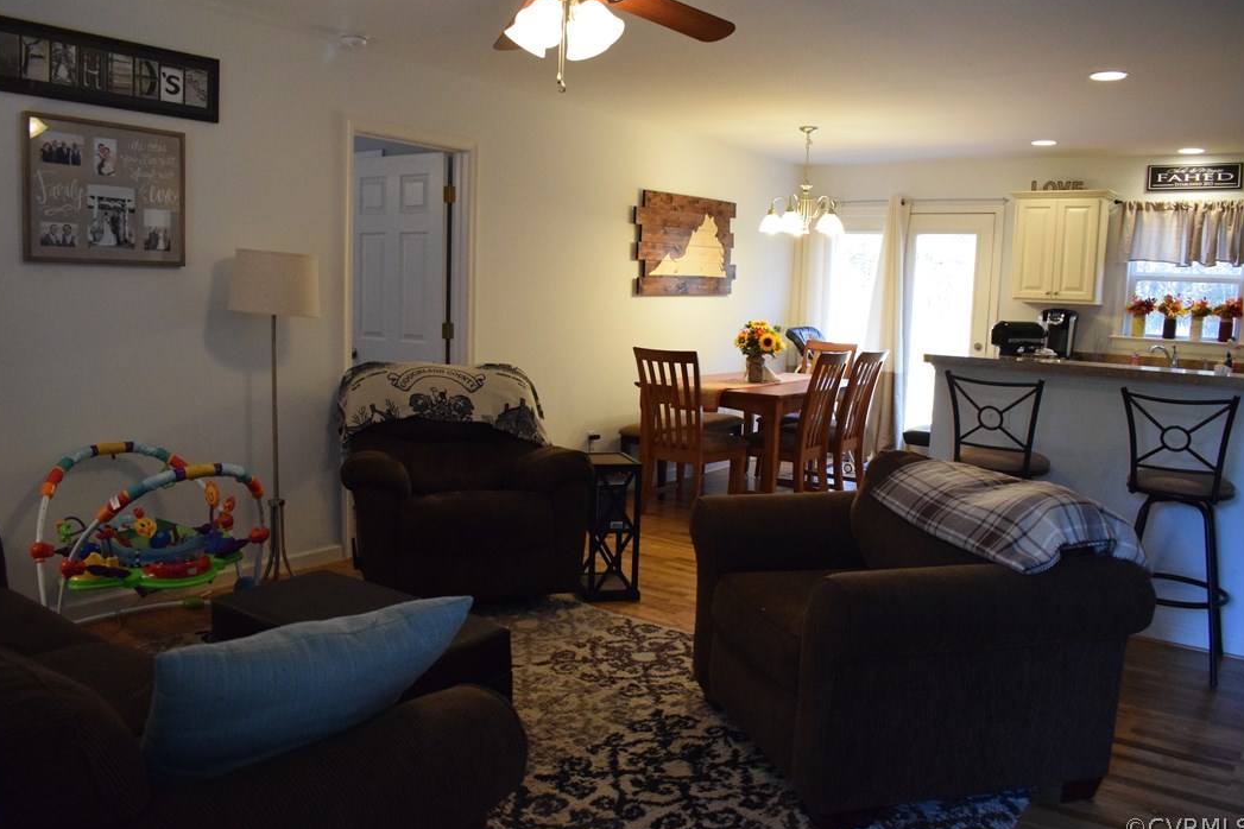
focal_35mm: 28
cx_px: 612
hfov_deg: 65.5
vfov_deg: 46.4
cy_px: 417
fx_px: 967
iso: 4000
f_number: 5
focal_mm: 18
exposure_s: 1/250
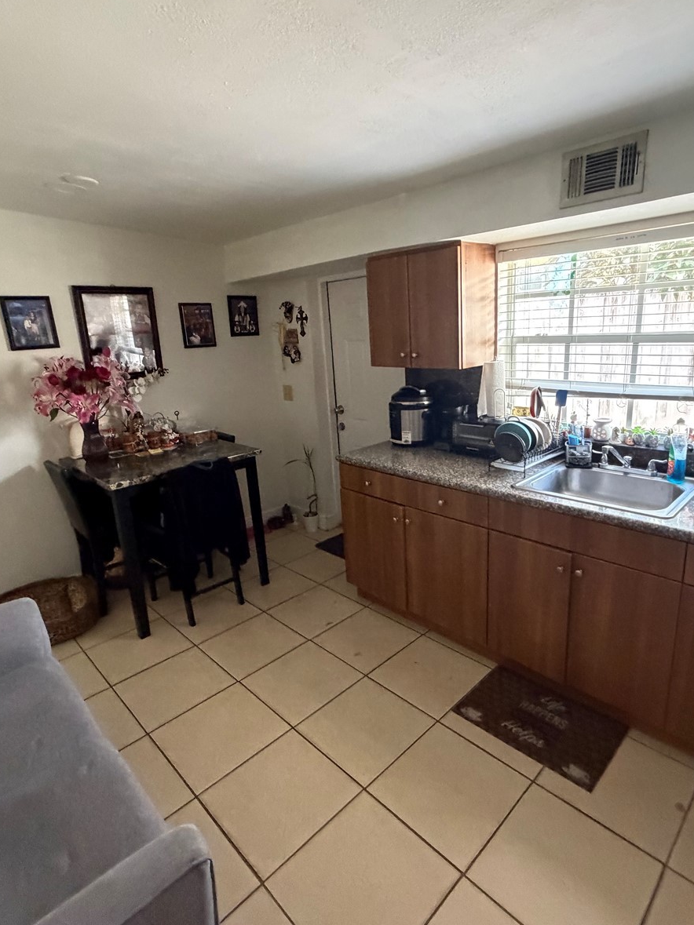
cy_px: 461
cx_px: 378
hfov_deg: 68.5
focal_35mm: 19
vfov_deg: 84.7
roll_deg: +3.1
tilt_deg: -14.5
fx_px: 508
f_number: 2.2
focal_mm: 2.22
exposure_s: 1/60
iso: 800
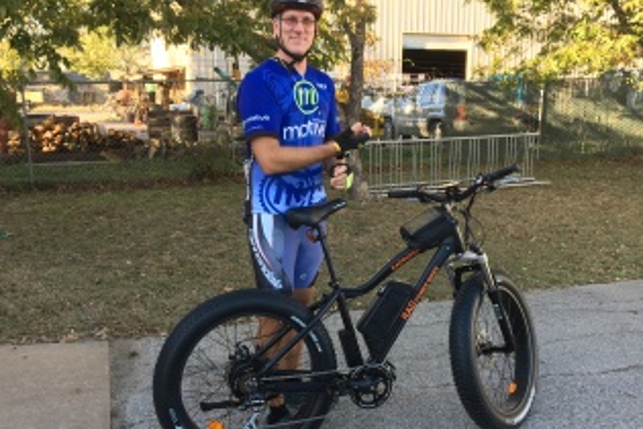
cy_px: 217
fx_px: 625
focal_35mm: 35
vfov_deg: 37.9
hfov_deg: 54.4
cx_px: 333
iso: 25
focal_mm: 4.15
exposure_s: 1/120
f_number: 2.2
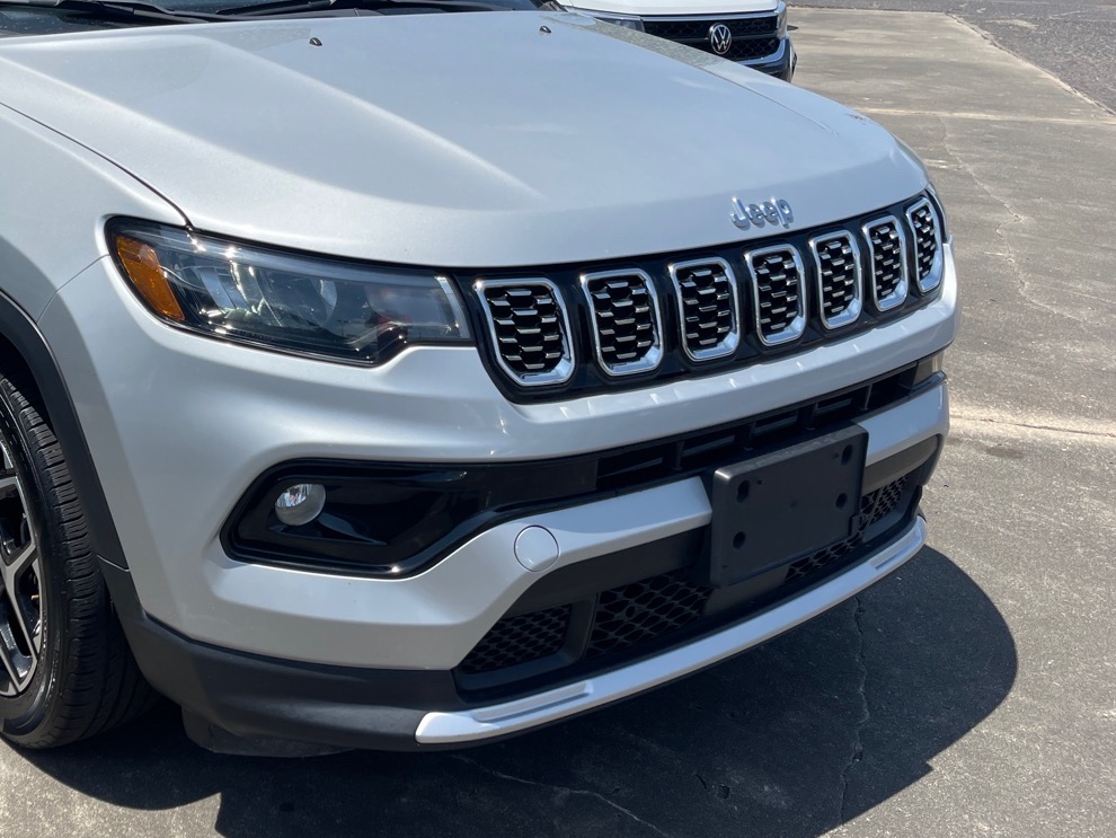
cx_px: 289
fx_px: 1354
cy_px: 341
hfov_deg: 43.4
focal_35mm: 42
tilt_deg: -17.7
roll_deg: -0.4
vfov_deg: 34.3
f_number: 1.6
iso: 32
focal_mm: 5.1
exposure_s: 1/4049
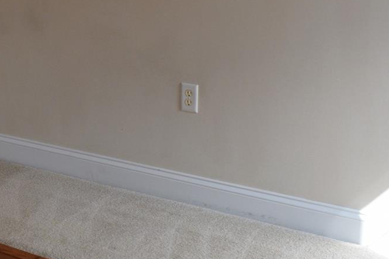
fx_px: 897
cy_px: 18
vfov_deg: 16.2
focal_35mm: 83
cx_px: -135
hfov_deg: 21.7
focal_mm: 18
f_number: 6.3
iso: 400
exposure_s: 1/160
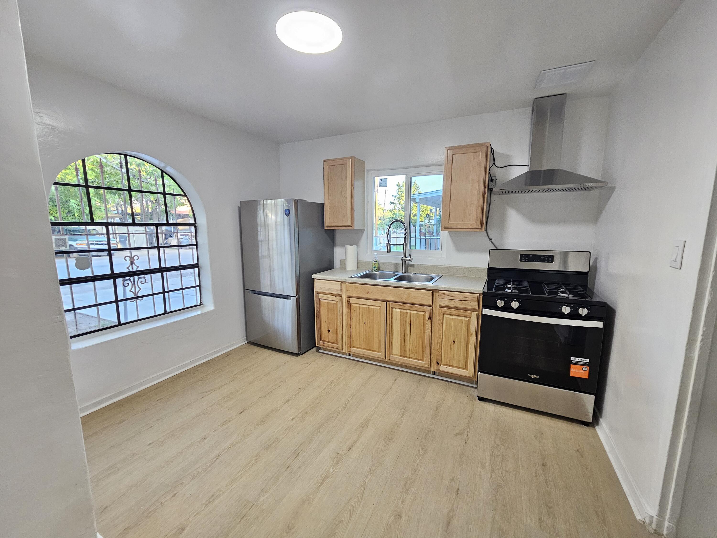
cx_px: 358
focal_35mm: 13
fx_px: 269
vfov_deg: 89.9
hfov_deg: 106.2
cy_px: 269
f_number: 2.2
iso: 320
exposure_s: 1/60
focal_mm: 2.2
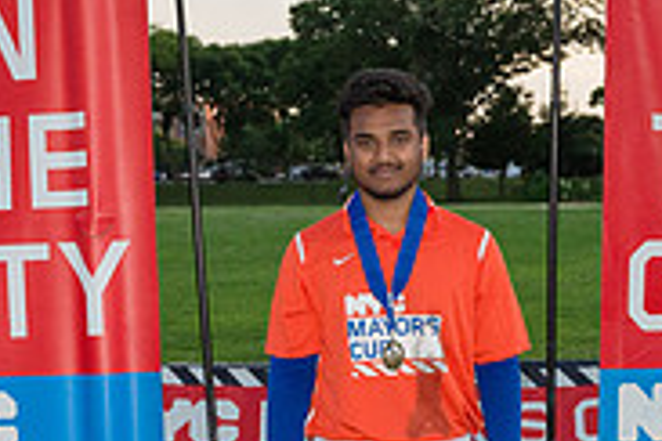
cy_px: 374
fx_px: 1802
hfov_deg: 20.8
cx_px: 427
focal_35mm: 98
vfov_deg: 13.9
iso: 1600
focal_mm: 31
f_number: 4
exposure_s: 1/2000
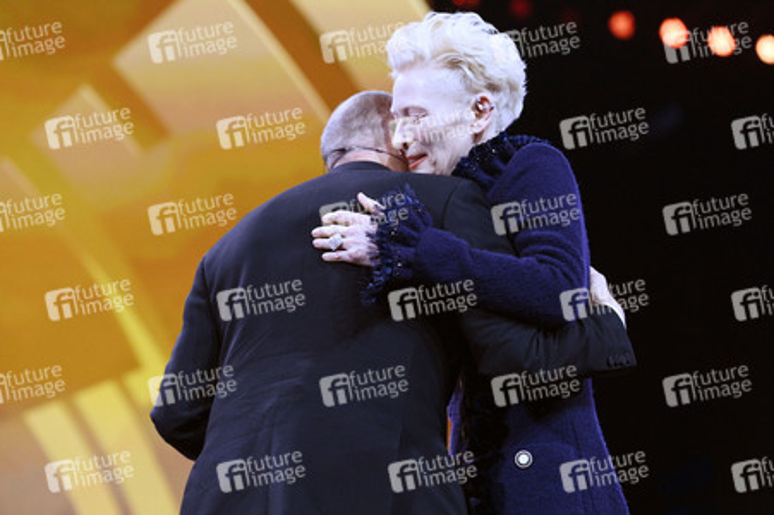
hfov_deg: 17.1
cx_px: 387
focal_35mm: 120
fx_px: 2578
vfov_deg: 11.4
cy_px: 258
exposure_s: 1/250
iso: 5000
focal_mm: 120
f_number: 4
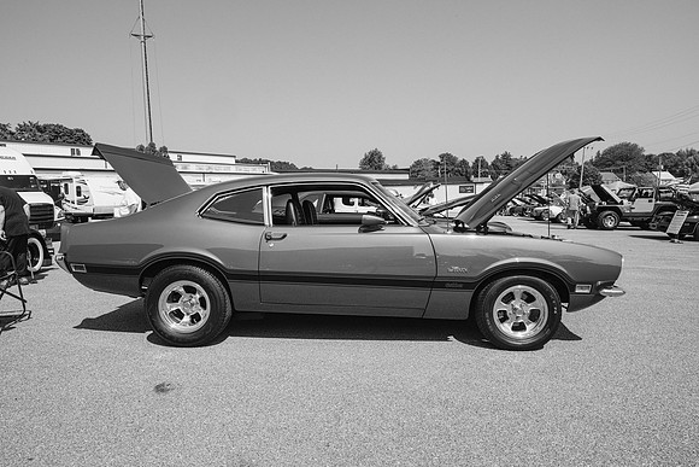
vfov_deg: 53.2
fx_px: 466
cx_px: 350
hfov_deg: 73.7
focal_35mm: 24
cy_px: 234
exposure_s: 1/320
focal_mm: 24
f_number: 10
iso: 160
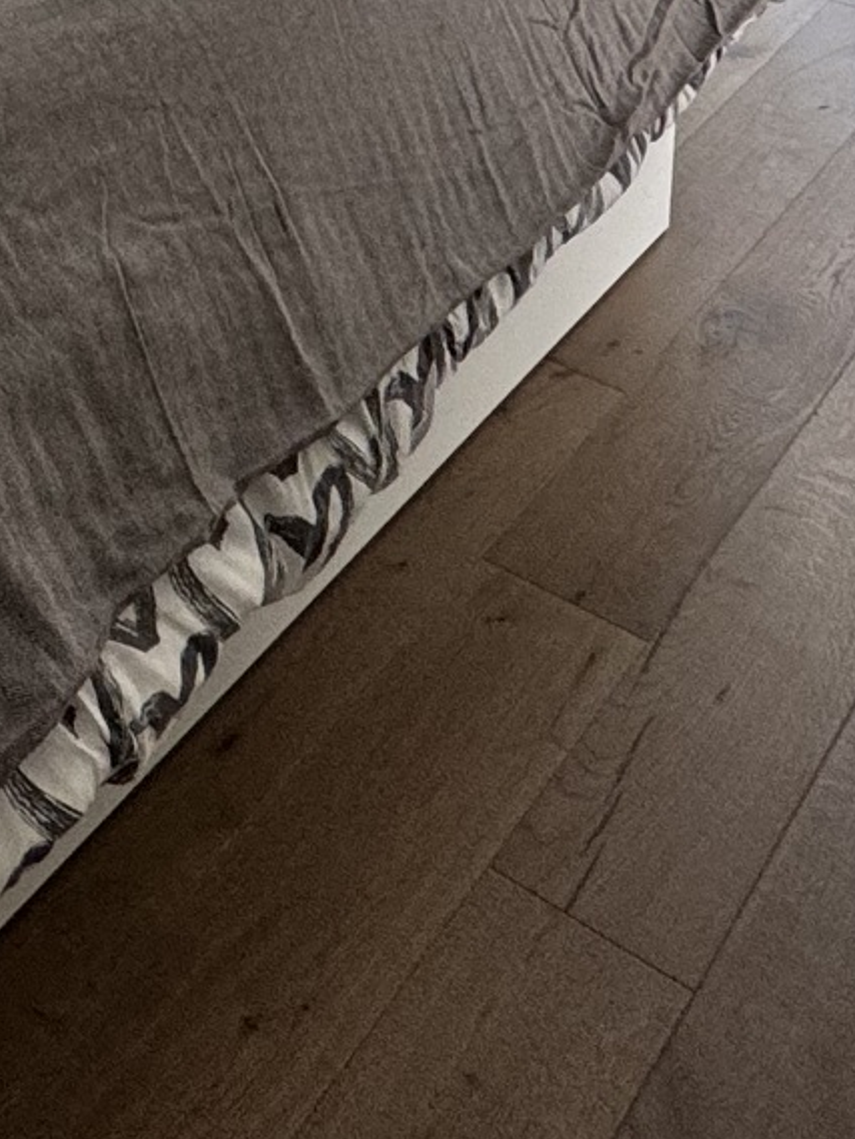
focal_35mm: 63
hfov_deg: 20.7
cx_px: -334
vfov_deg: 23.0
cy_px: -693
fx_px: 2074
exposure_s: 1/99
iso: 125
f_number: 2.2
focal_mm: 2.22
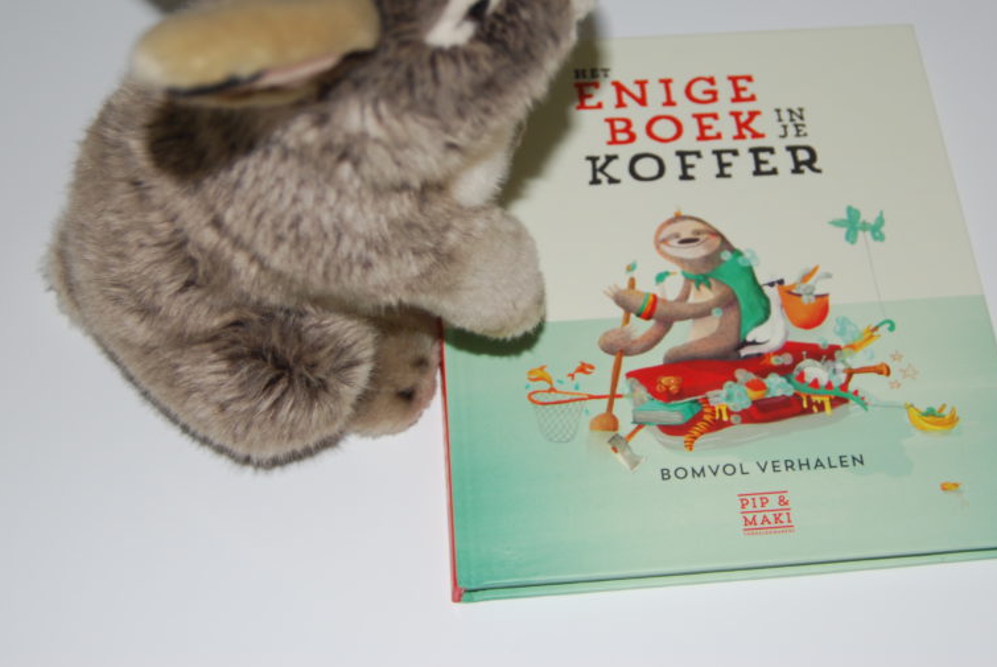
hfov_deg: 32.8
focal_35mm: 61
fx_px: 1691
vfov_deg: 22.2
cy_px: 219
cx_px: 568
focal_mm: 30
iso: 200
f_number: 3.8
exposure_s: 1/60
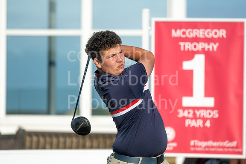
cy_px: 82
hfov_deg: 6.8
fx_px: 2064
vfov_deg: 4.6
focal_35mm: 302
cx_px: 123
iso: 160
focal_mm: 300
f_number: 5.6
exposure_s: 1/1250
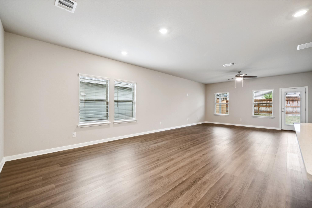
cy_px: 104
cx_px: 156
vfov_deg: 81.2
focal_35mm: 14
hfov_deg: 104.3
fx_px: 121
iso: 500
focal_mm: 14
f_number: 8
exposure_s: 1/6
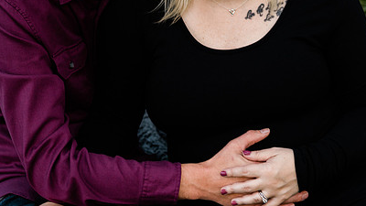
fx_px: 854
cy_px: 148
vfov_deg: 13.7
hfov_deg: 24.2
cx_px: 168
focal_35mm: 88
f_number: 3.2
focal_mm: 58
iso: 400
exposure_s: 1/200
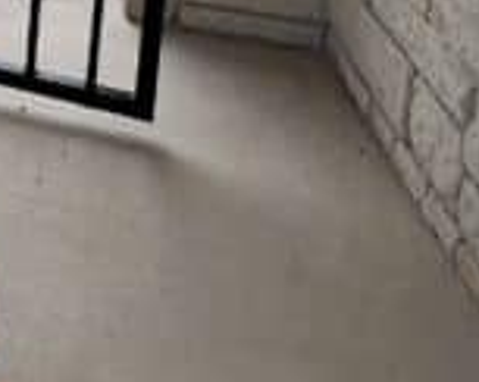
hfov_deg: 17.3
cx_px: -441
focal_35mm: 85
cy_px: -463
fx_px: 1203
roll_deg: -0.8
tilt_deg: -7.4
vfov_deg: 14.0
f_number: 1.8
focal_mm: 1.57
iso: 32
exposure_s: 1/903
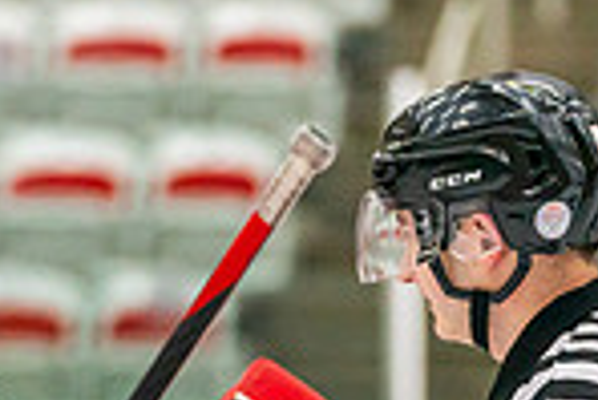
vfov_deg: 2.4
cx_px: 315
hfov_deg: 3.6
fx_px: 9561
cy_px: 636
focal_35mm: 575
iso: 3200
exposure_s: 1/1250
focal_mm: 147
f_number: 2.8
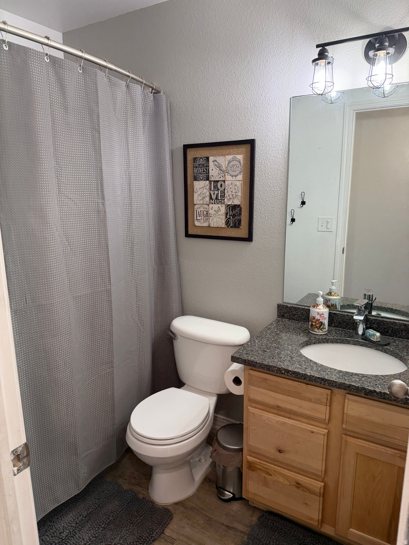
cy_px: 272
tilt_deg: -12.5
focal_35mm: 24
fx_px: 378
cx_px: 204
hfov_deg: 56.8
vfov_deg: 71.6
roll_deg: +1.3
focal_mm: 6.76
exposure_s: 1/120
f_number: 1.78
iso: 160
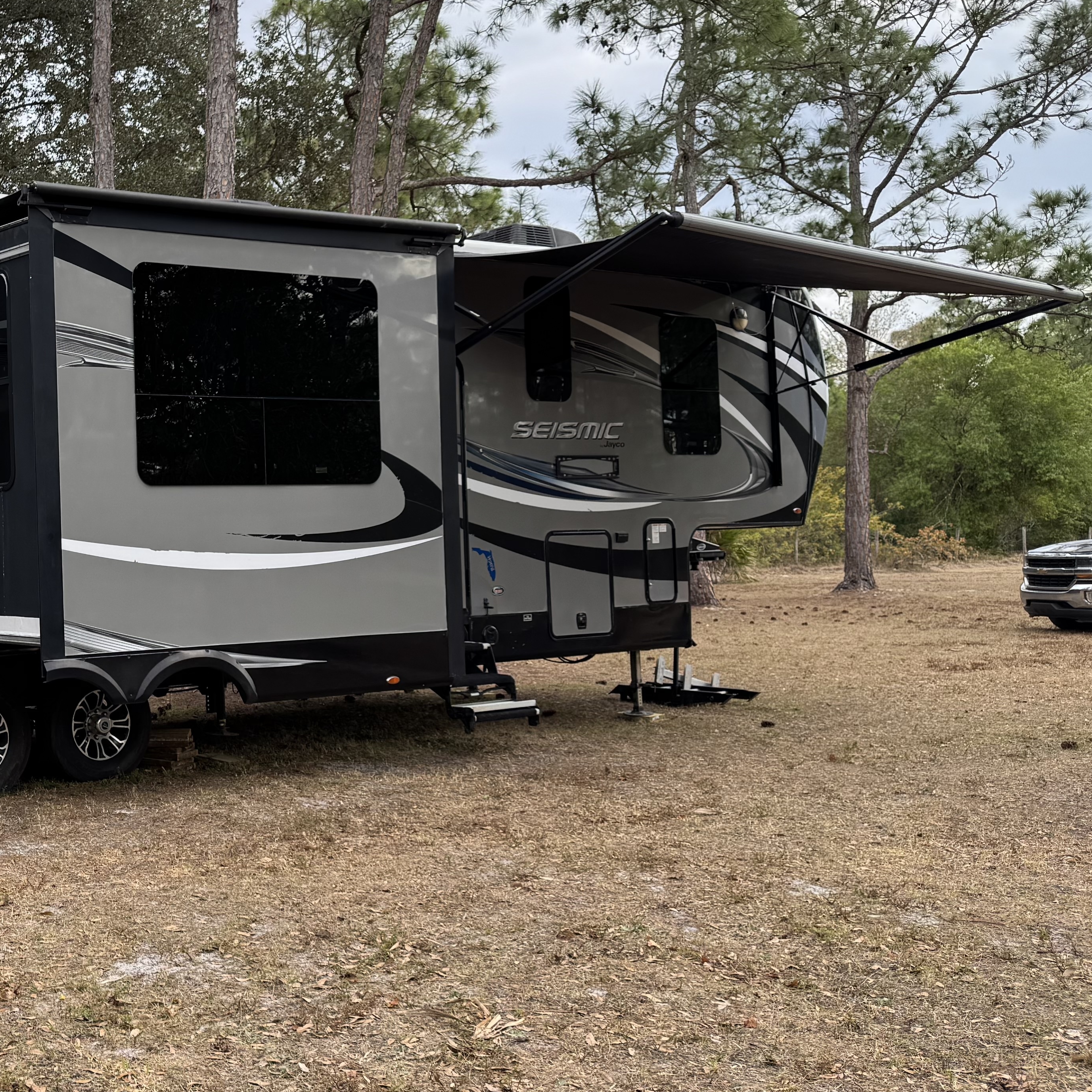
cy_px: 534
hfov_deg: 34.8
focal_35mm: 44
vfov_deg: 38.3
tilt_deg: +0.6
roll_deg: +1.4
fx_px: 1570
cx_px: -5
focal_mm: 6.76
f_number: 1.78
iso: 80
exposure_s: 1/792
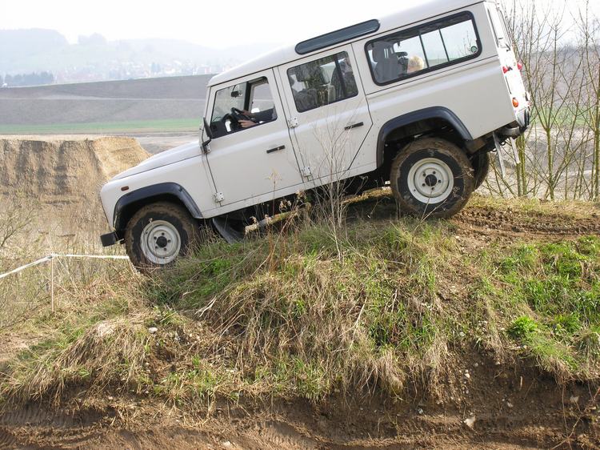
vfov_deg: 17.4
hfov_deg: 23.0
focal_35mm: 85
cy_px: 225
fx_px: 1473
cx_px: 300
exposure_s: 1/91
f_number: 6.2
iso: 50
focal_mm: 21.6
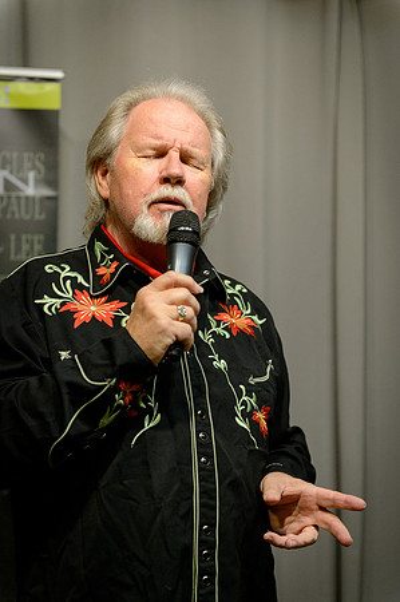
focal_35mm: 70
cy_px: 301
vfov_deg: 28.9
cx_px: 200
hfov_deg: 19.4
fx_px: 1169
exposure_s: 1/250
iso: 5000
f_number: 2.8
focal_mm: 70
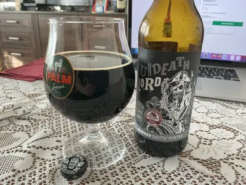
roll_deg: -2.4
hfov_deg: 61.7
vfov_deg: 48.2
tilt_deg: -23.2
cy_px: 92
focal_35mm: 29
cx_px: 123
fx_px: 206
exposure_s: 1/60
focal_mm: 3
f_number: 1.8
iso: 100
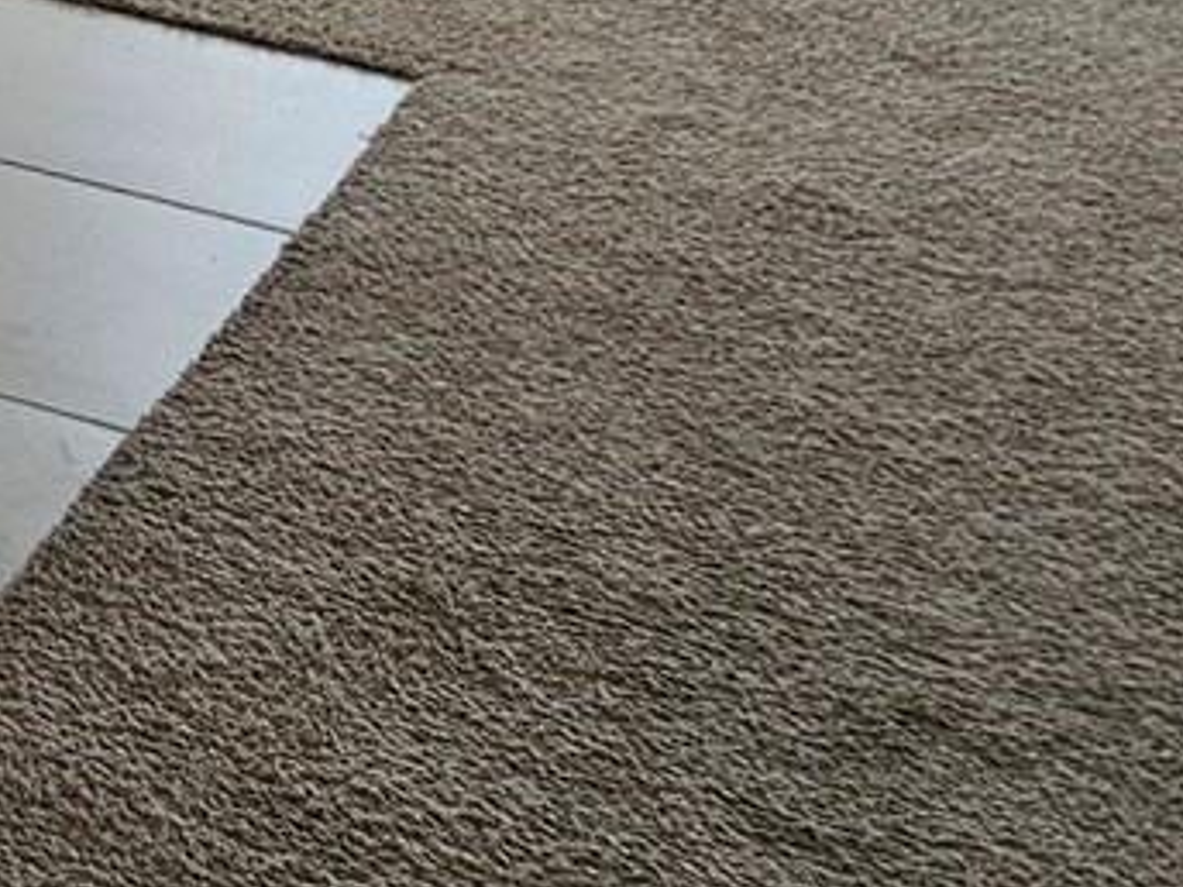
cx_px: -1049
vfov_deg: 12.2
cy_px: -894
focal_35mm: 107
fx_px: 3657
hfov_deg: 15.4
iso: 80
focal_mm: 5.4
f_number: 1.8
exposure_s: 1/120
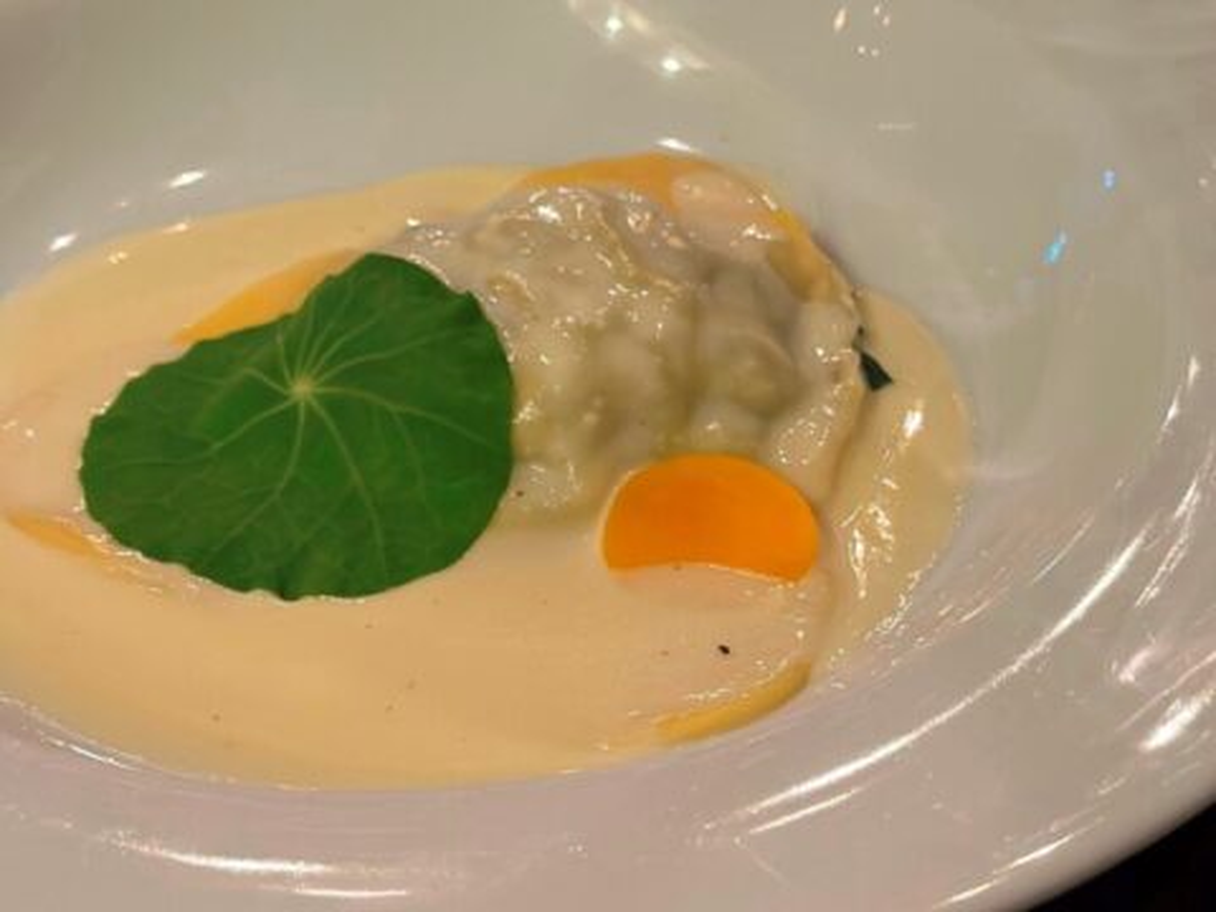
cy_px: 456
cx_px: 608
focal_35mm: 48
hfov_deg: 39.7
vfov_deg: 30.3
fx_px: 1686
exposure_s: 1/40
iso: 640
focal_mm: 6.86
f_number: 1.78
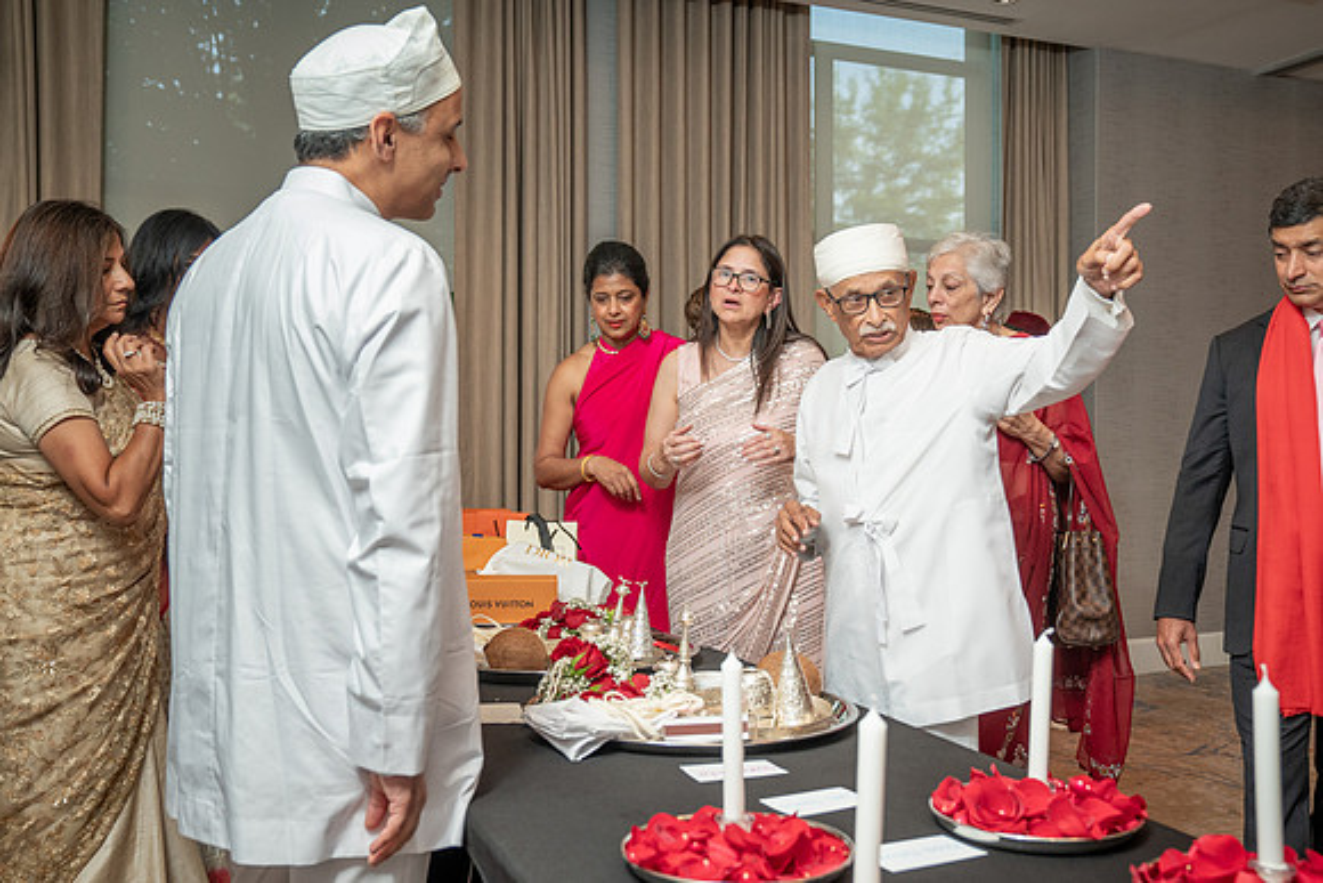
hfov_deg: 53.9
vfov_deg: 37.5
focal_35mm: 35
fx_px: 1299
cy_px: 446
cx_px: 725
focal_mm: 32
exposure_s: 1/250
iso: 1000
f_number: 4
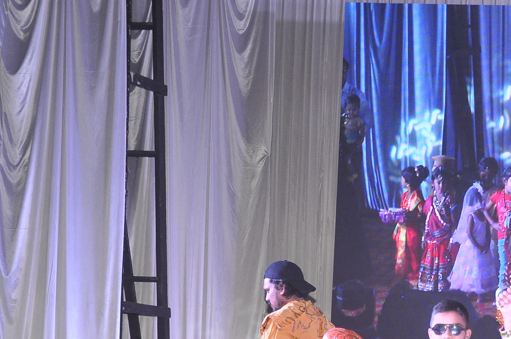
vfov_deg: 12.3
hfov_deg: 18.1
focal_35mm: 109
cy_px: 379
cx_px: 550
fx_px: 1545
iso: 800
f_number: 5.6
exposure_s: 1/200
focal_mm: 30
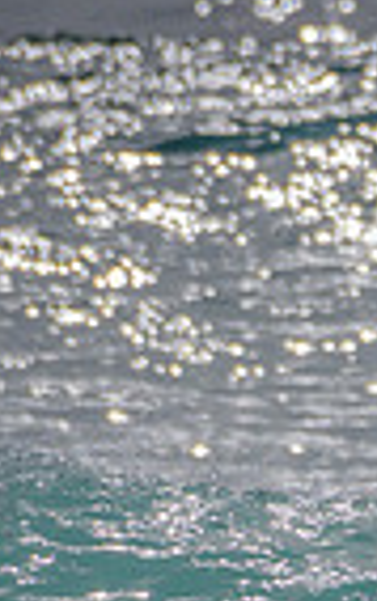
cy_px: 405
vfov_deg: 0.8
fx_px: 41802
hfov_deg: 0.5
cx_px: 738
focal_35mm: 2548
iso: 64
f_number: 8
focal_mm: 500
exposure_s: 1/2000
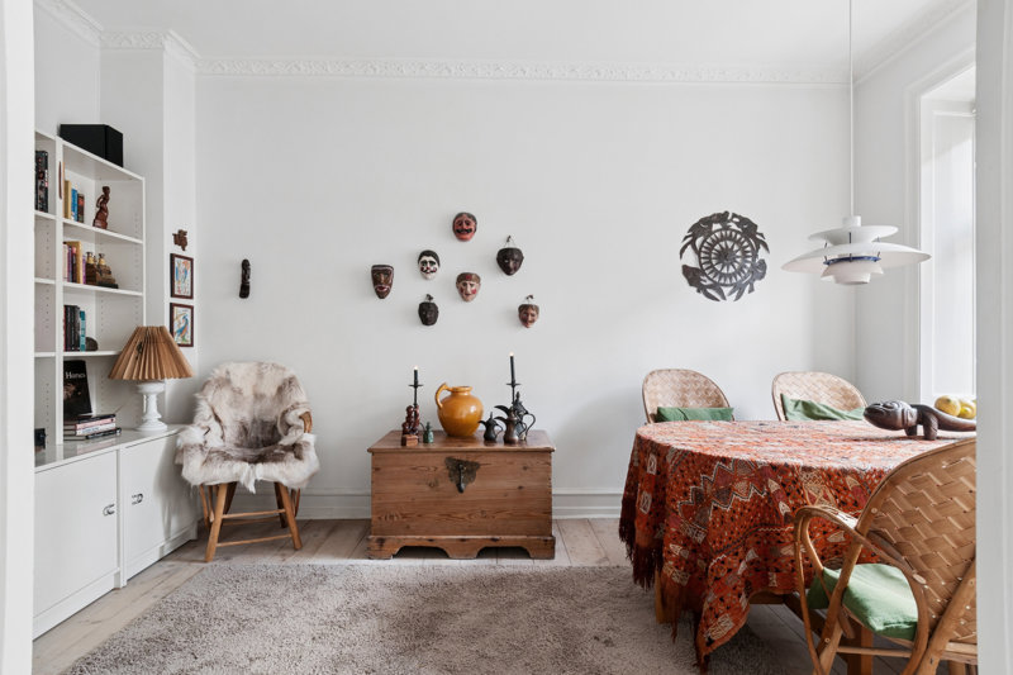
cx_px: 506
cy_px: 338
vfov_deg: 67.4
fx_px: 506
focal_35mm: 18
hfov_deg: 90.0
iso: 200
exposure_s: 1/8
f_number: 10
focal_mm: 12
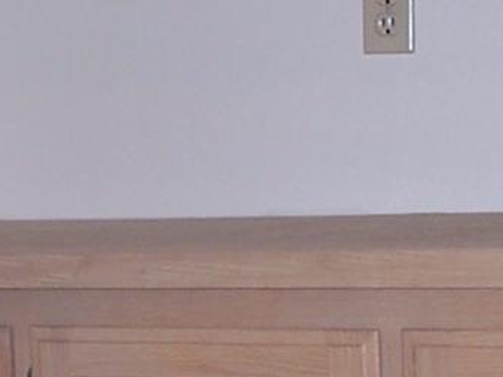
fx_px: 2251
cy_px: 169
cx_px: -10
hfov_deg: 12.6
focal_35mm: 155
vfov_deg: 9.6
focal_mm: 6
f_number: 2.8
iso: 80
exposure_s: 1/60
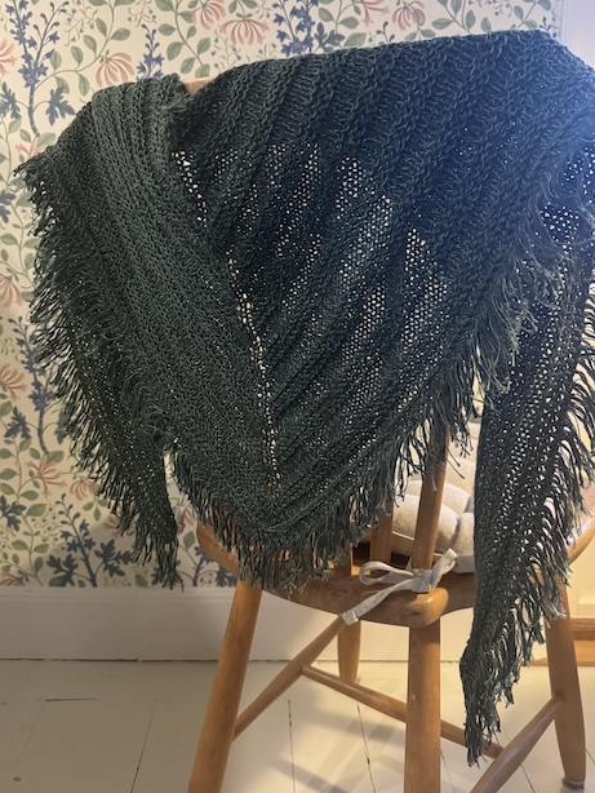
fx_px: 573
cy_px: 393
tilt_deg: -8.3
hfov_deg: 54.9
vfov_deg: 69.4
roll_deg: -1.8
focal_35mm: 25
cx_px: 308
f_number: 1.78
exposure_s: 1/50
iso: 800
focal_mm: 6.76
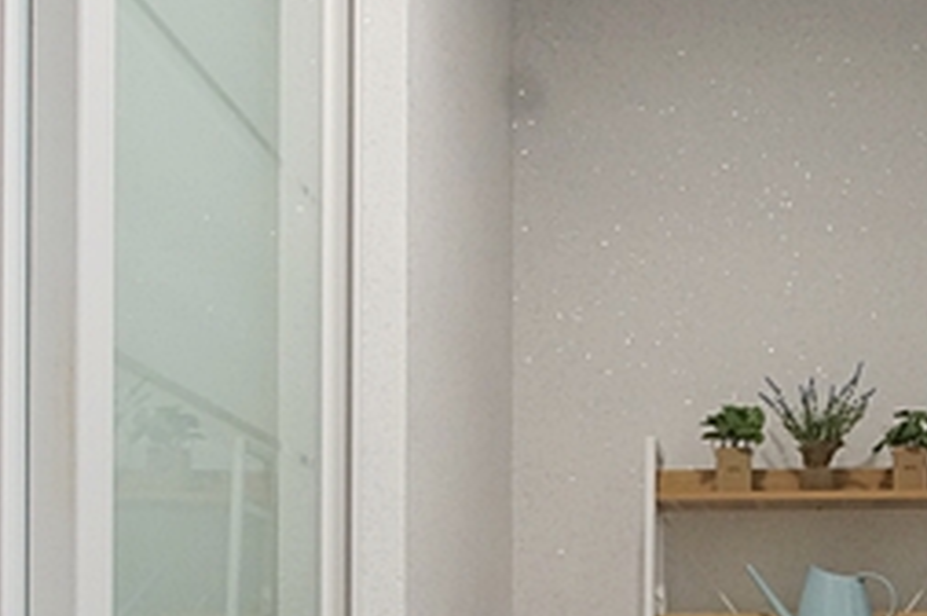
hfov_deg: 33.3
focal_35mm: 57
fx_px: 1466
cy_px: 711
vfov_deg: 22.2
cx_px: 828
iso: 800
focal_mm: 12
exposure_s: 1/13
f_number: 9
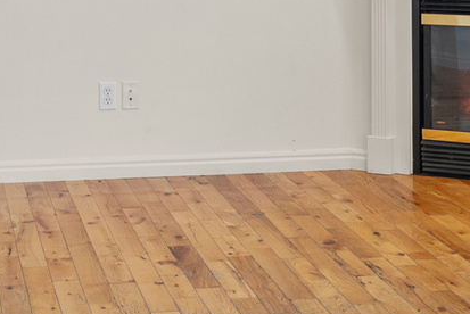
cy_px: -102
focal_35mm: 126
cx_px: 270
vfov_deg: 10.6
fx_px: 1652
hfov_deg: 16.2
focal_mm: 25.5
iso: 500
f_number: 8
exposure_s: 1/1.25
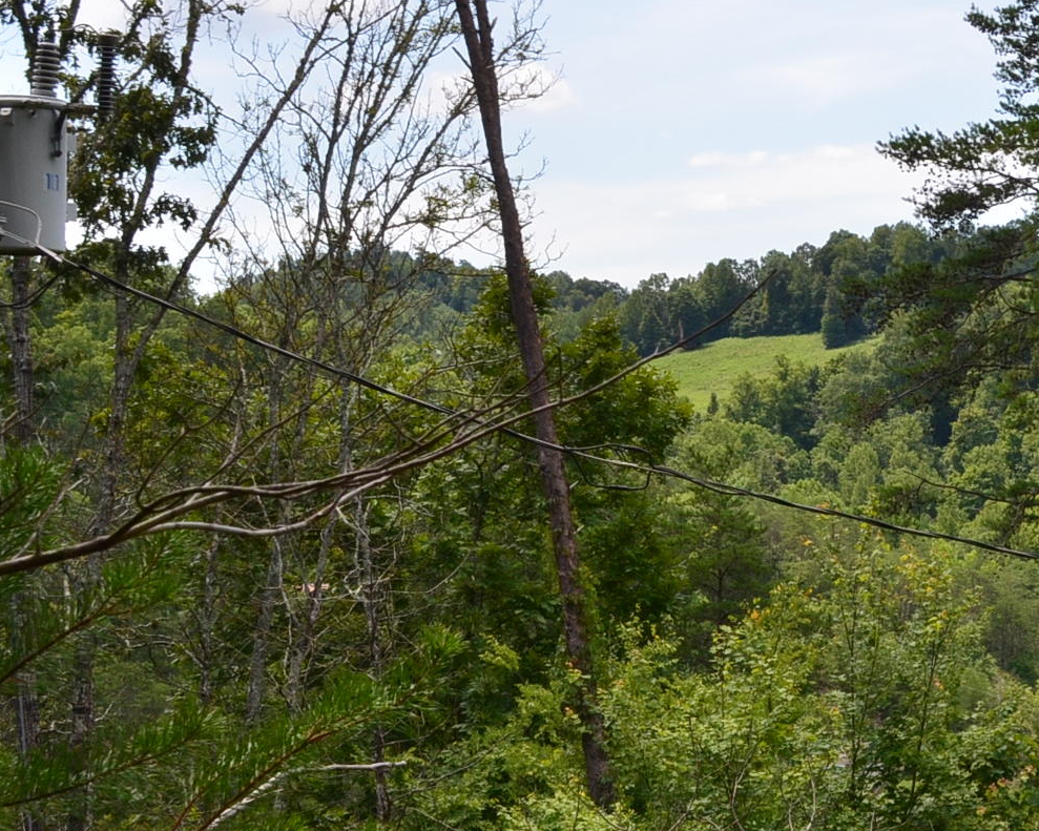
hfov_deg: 19.0
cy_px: 416
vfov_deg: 15.7
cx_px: 1057
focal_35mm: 98
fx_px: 3013
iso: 400
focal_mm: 28
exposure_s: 1/250
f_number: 10
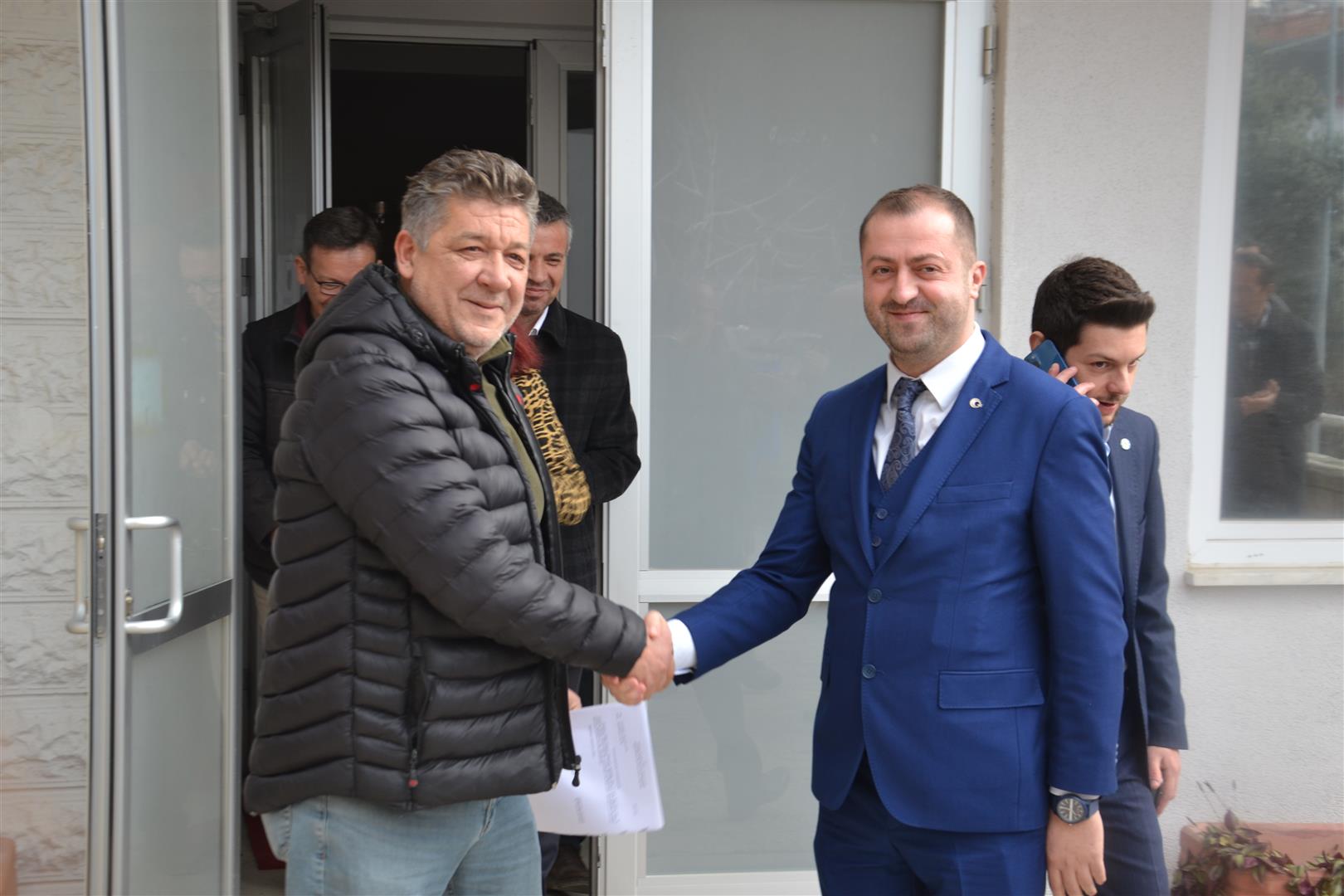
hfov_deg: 33.4
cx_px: 672
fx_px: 2240
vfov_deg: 22.6
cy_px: 448
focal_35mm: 60
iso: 200
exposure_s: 1/125
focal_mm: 40
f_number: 5.6
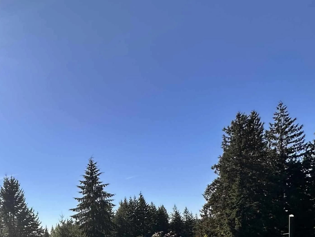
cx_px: -26
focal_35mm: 31
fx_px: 282
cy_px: 255
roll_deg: +4.0
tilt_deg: -1.0
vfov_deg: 38.4
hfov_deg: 45.1
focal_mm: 2.22
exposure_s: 1/1642
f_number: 2.2
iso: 40
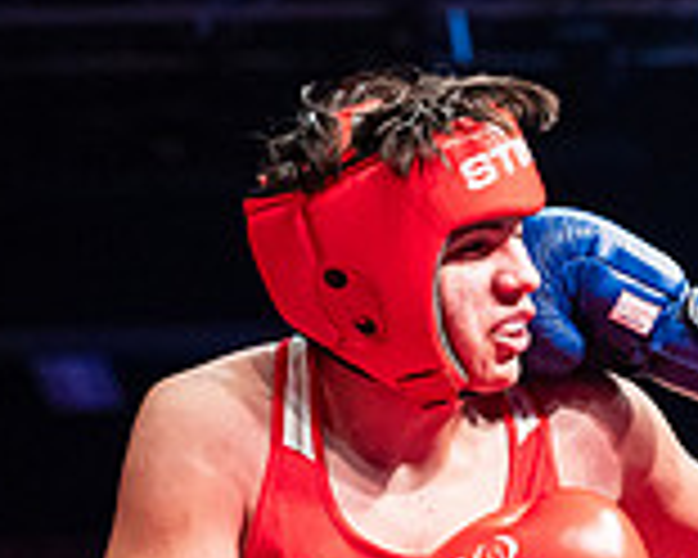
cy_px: 592
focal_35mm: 225
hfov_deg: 8.4
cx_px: 986
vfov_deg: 6.8
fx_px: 4648
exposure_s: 1/1000
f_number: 2.8
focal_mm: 64
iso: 4000
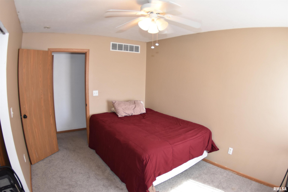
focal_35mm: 20
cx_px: 144
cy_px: 96
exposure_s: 1/60
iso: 800
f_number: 4
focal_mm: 13
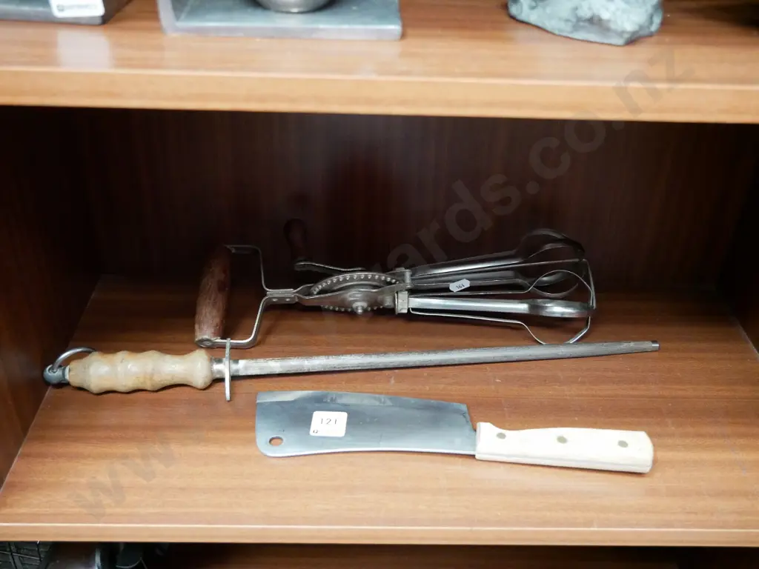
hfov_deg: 51.4
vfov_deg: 39.7
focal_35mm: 36
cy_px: 284
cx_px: 380
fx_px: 789
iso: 3200
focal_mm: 18
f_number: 3.9
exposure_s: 1/25
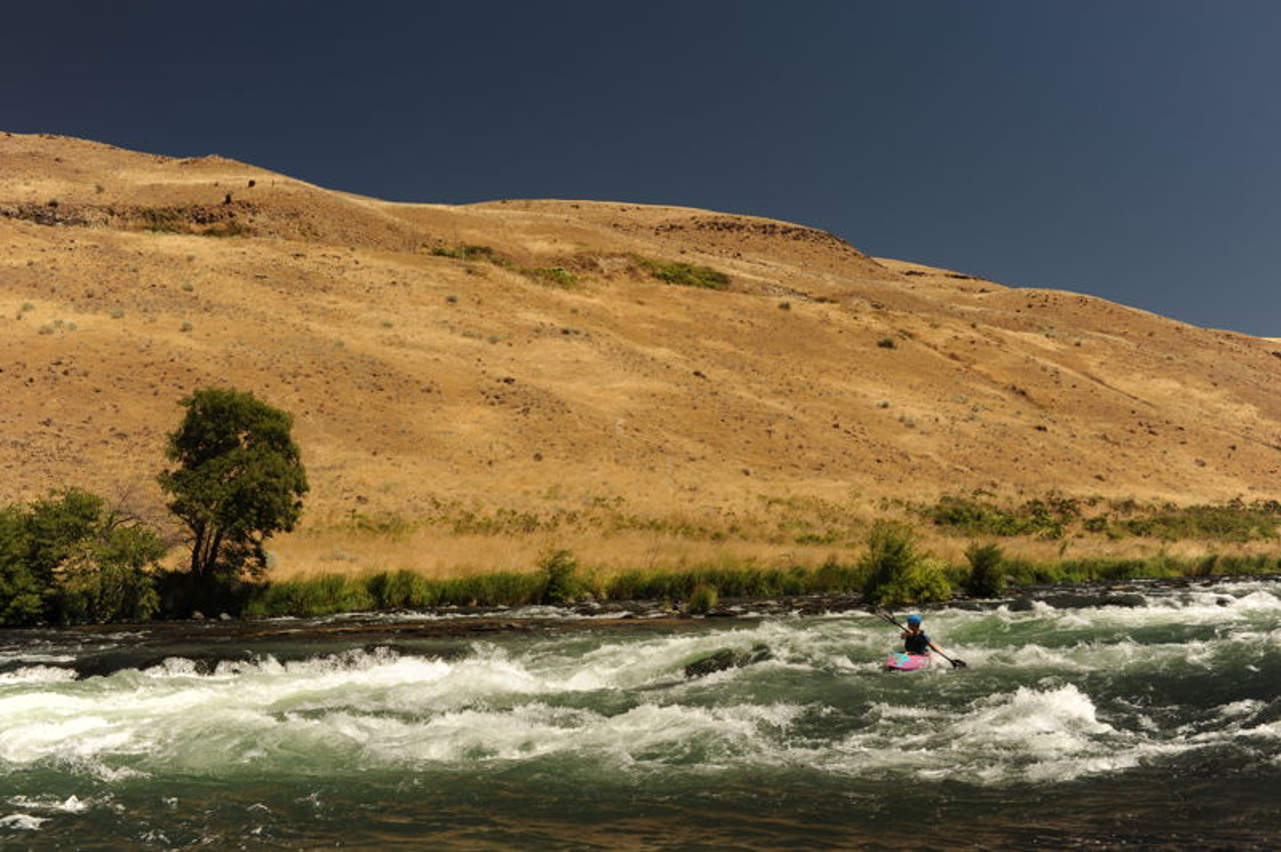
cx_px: 640
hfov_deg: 54.5
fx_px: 1244
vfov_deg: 37.8
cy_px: 426
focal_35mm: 35
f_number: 7.1
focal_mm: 35
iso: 200
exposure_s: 1/500
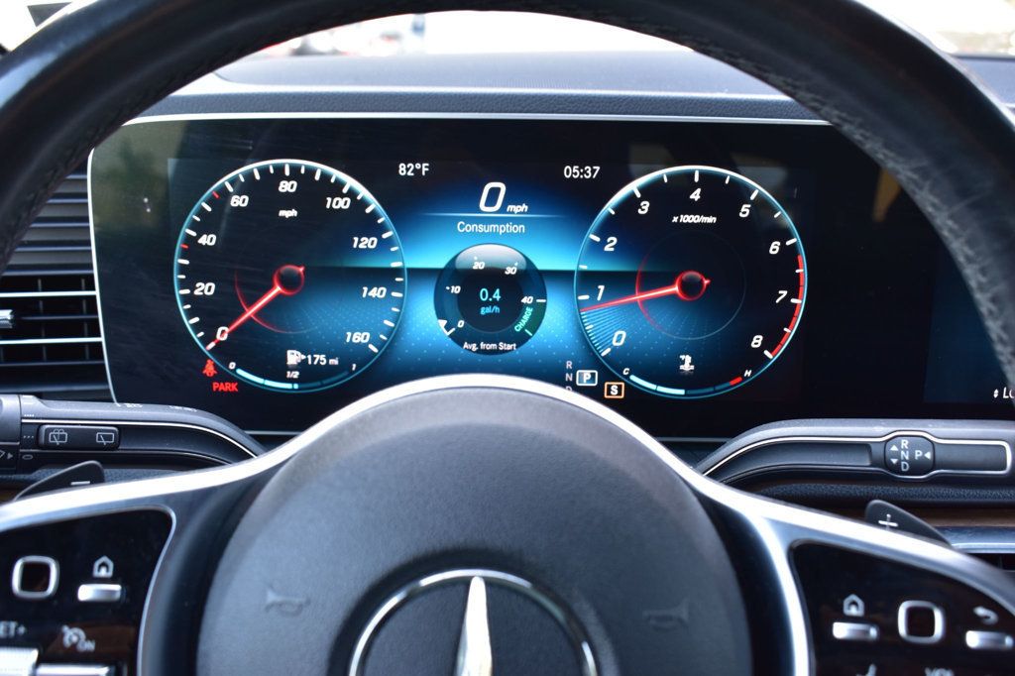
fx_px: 1015
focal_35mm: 36
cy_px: 338
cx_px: 508
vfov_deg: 36.8
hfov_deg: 53.1
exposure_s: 1/25
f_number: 7.1
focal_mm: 24
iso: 400
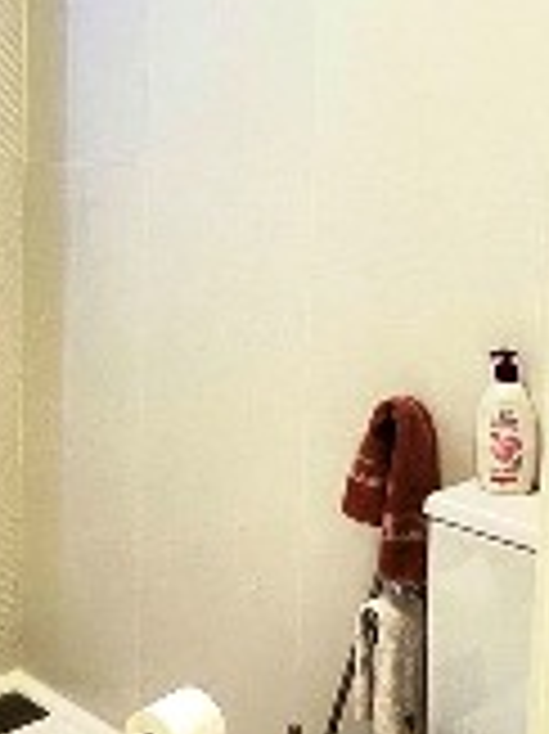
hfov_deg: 25.7
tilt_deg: -4.2
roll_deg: -1.3
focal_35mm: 55
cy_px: 207
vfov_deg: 34.4
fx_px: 1165
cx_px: 58
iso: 50
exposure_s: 1/100
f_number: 2.2
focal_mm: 2.22
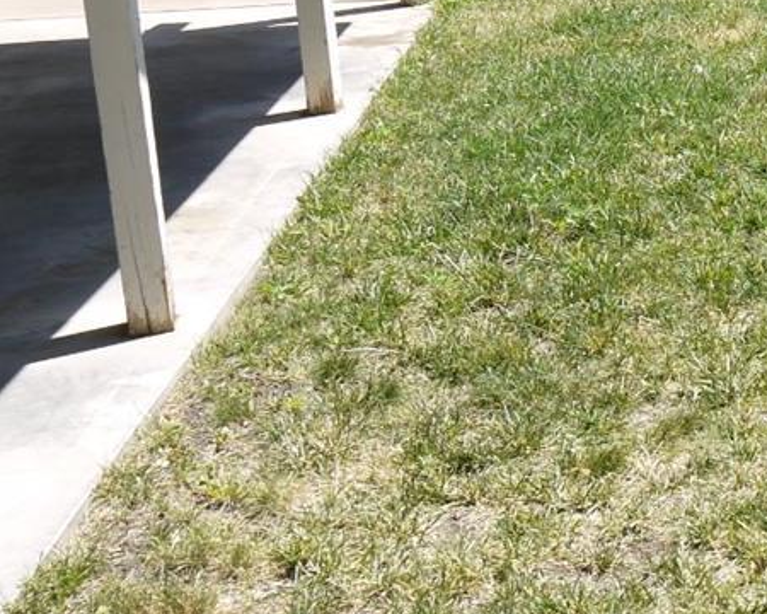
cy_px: 49
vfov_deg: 16.6
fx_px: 2066
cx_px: 1168
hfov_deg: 18.5
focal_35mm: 91
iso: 160
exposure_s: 1/160
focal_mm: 14
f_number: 9
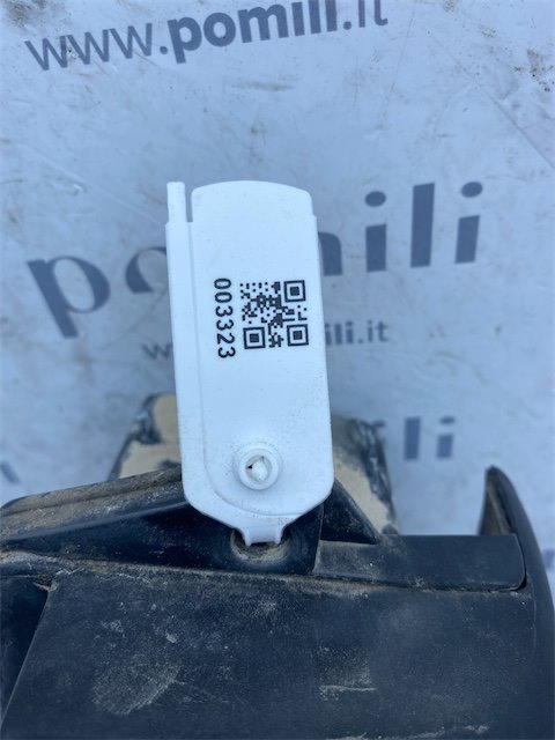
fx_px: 556
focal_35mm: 26
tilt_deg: -45.5
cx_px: 278
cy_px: 370
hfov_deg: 53.1
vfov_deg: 67.3
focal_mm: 4.25
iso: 32
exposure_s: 1/1206
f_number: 1.8
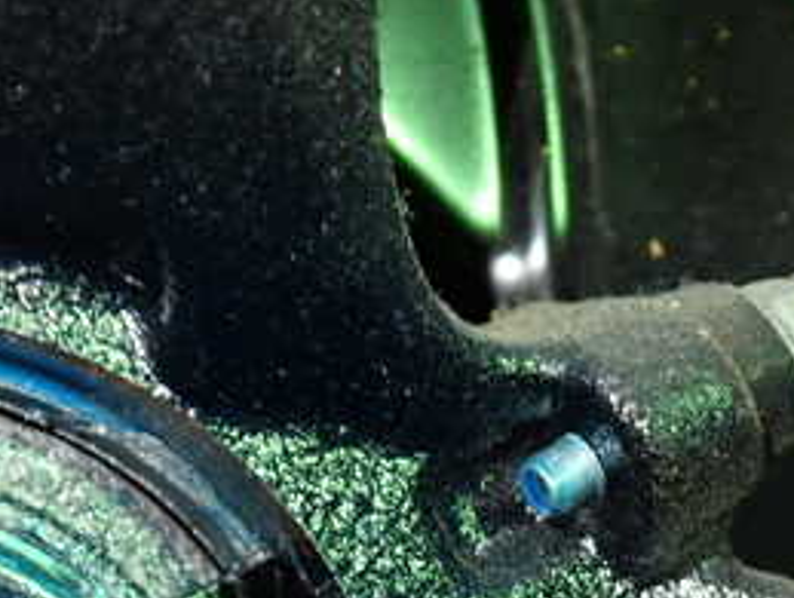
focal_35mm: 74
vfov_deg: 19.5
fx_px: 1700
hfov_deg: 26.2
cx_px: 475
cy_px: 558
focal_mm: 5.79
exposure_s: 1/30
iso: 320
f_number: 2.4
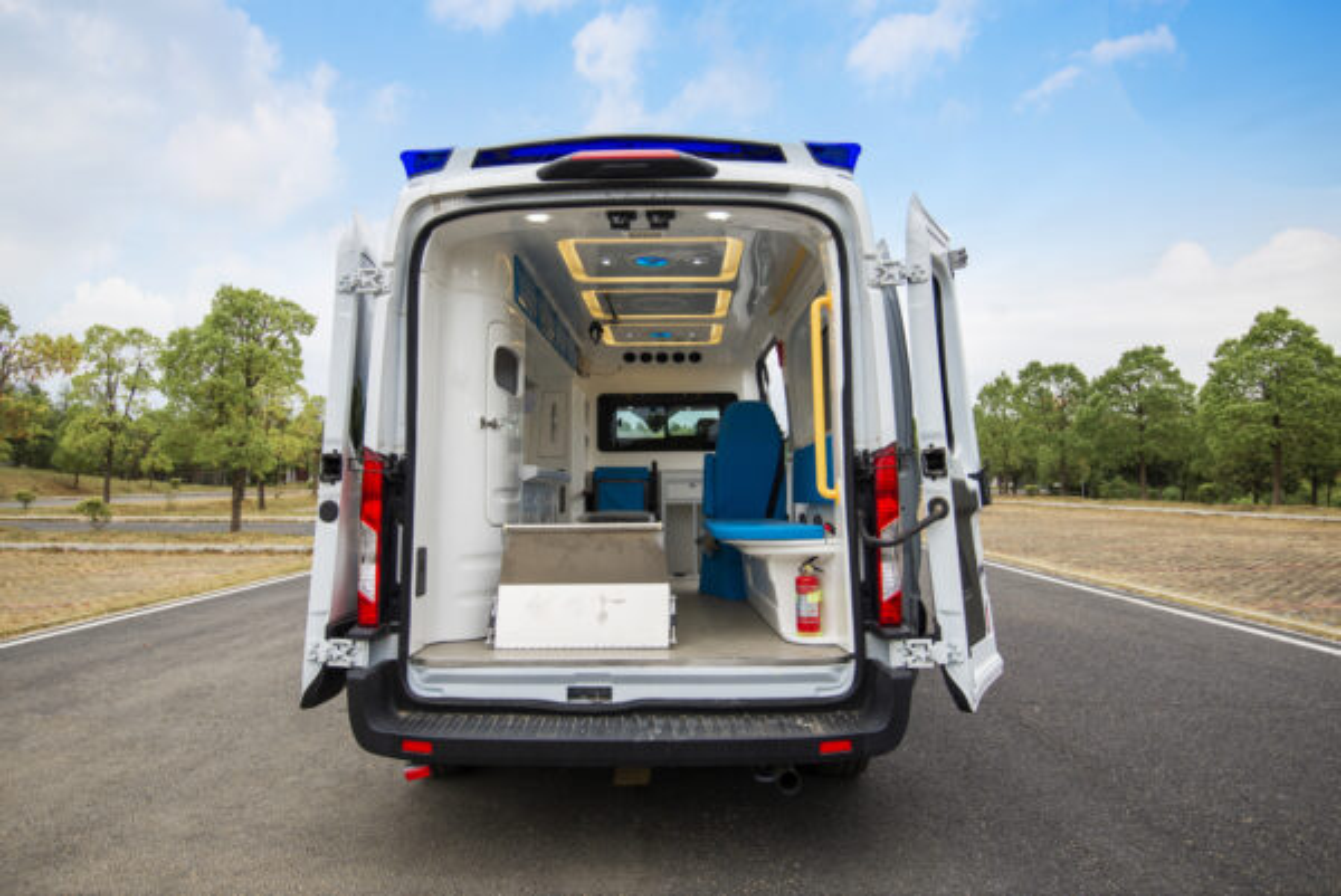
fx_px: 820
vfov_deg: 57.3
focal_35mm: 22
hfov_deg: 78.5
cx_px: 670
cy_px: 448
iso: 100
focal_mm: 22
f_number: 5
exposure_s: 1/320
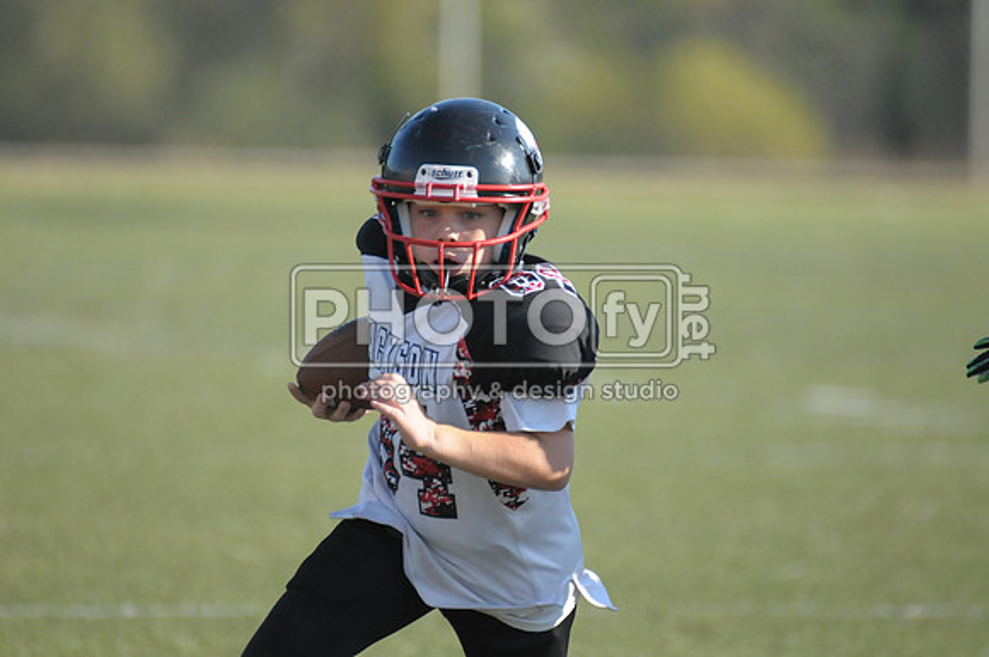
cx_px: 494
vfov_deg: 2.4
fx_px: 15637
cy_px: 328
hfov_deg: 3.6
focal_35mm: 570
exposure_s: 1/4000
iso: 1600
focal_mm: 380
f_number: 4
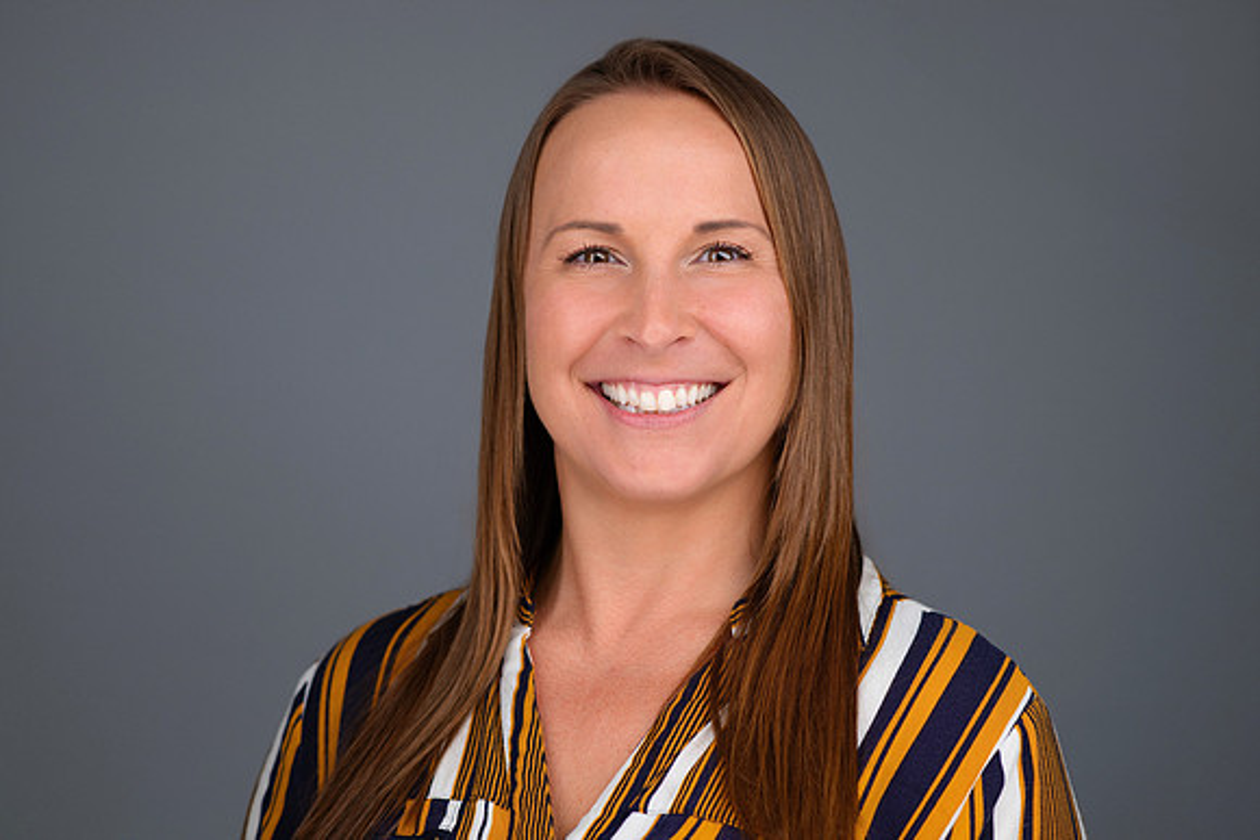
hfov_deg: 23.9
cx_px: 630
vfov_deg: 16.1
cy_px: 420
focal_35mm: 85
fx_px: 2976
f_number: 4
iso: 320
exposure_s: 1/160
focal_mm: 85
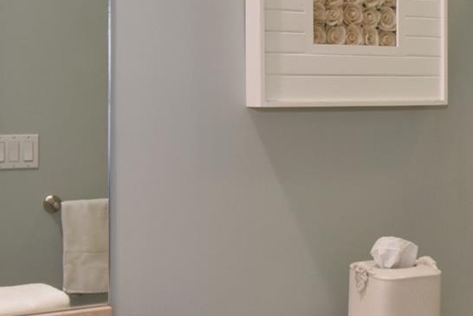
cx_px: 319
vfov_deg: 21.8
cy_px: 98
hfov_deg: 32.2
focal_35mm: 62
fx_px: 813
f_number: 11
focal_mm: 11
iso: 640
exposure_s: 1/50
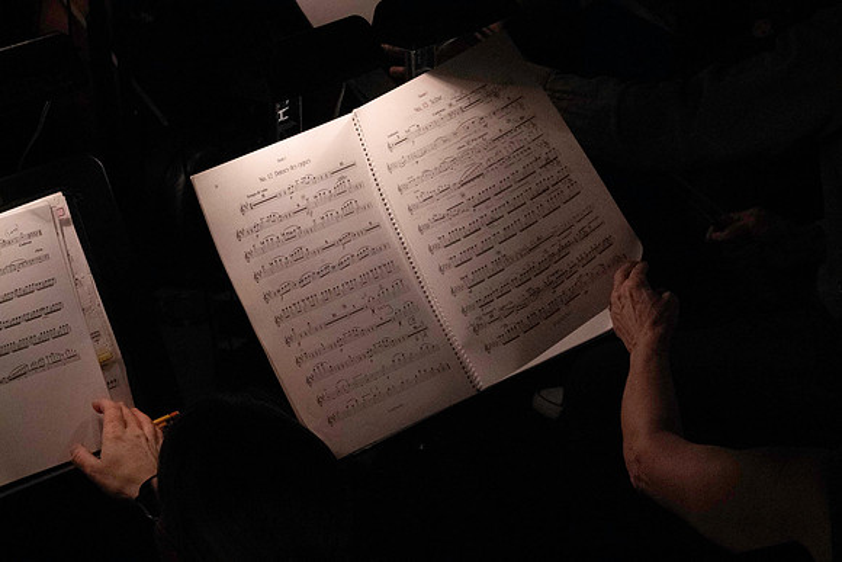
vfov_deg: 8.6
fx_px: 3720
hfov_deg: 12.9
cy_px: 281
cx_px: 421
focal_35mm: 159
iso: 25600
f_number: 18
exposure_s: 1/320
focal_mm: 159
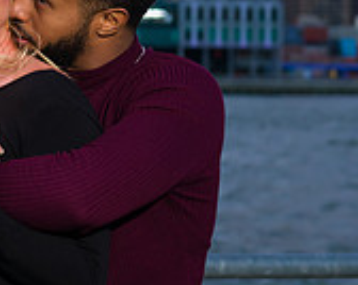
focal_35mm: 182
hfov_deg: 10.5
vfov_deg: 8.4
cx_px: -30
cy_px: 1
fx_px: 1926
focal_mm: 56
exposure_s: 1/200
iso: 250
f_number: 4
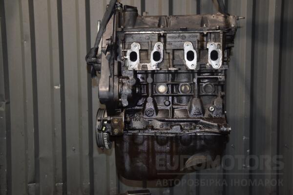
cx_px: 146
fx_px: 391
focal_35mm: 48
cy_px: 98
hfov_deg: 41.1
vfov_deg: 28.1
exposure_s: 1/60
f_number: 5
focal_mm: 32
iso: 800
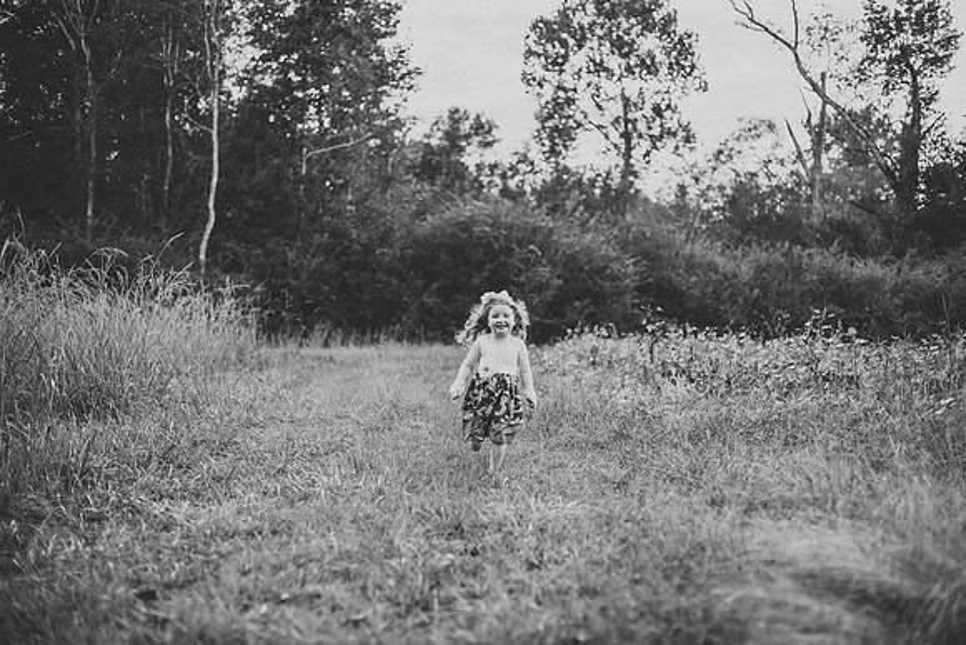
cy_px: 322
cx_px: 483
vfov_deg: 27.0
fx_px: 1342
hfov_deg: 39.6
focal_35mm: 50
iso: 400
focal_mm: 50
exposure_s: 1/800
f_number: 2
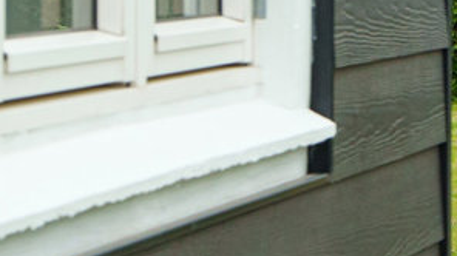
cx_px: 1136
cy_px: -150
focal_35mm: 248
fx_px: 3003
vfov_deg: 4.8
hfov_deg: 8.0
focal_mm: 35
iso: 400
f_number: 5.6
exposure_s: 1/1000
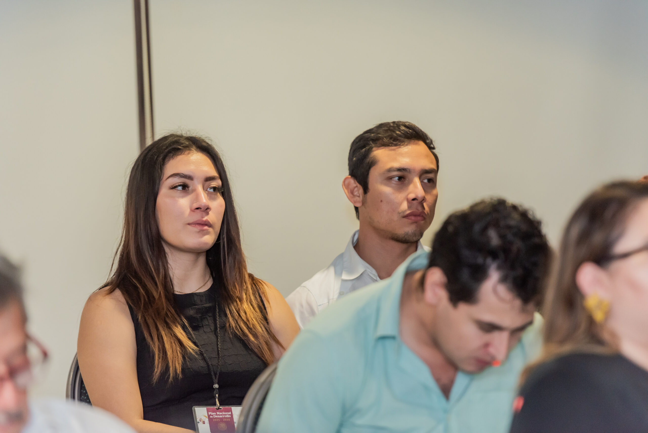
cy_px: 216
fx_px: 3331
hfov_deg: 11.1
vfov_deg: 7.4
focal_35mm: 185
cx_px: 324
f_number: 3.2
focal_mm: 185
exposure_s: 1/160
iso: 1250
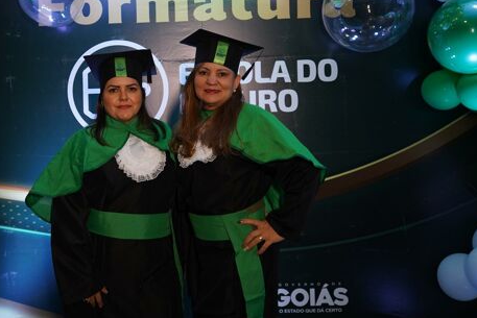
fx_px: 557
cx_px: 169
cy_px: 121
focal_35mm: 42
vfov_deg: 31.8
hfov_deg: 45.8
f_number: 4
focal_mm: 32
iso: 1600
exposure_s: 1/200
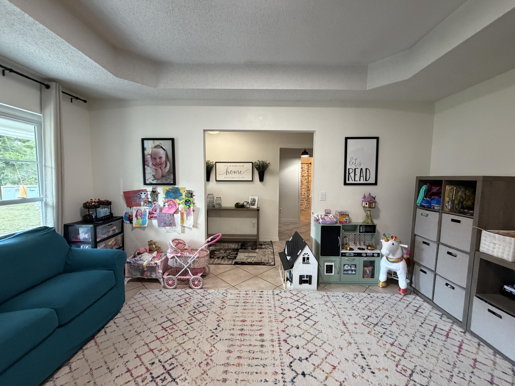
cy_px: 193
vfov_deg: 85.7
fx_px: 208
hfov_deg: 102.1
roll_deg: -1.3
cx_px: 258
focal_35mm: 14
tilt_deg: -5.2
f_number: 2.2
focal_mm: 2.22
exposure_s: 1/60
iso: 400
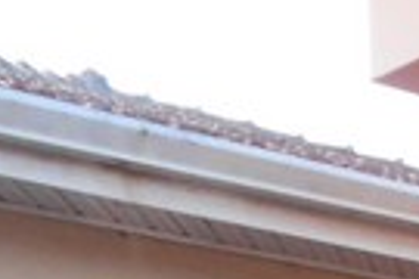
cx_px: 764
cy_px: 724
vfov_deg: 9.2
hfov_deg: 14.0
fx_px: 1501
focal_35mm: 129
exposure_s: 1/125
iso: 250
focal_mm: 4.6
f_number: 3.2
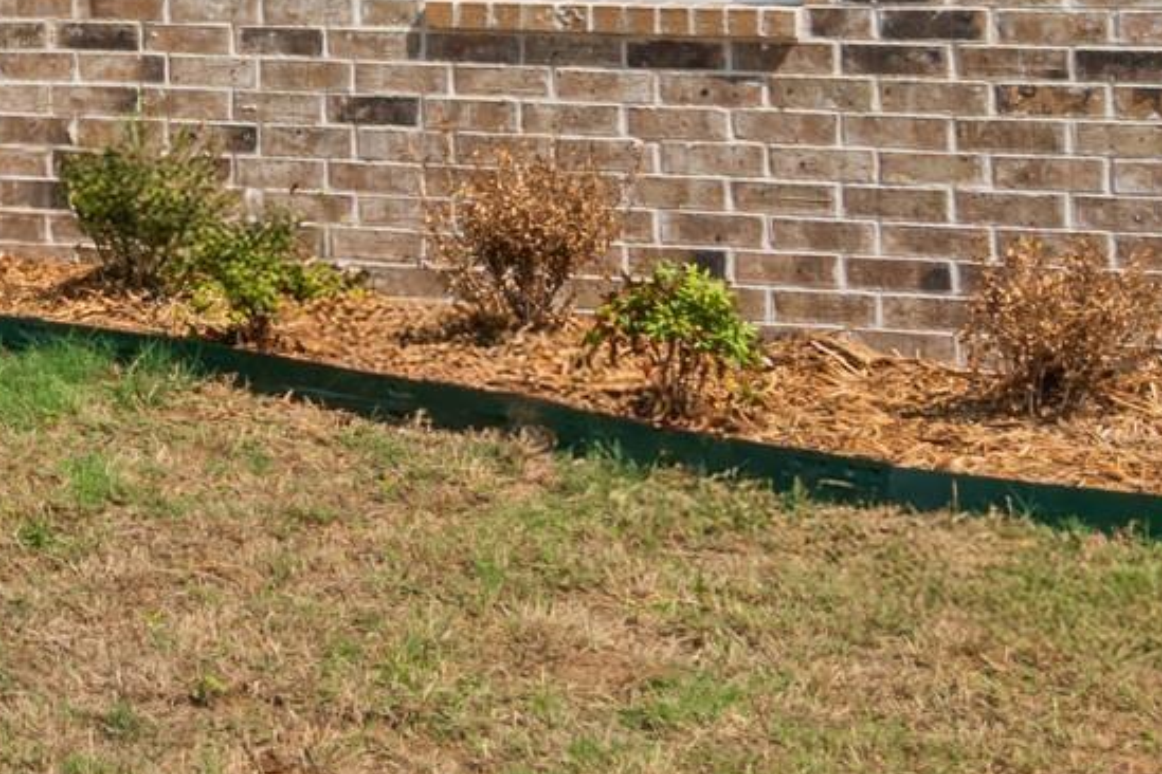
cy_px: -148
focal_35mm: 123
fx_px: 3970
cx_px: -434
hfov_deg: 15.7
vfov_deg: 10.9
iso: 250
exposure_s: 1/200
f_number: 9
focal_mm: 18
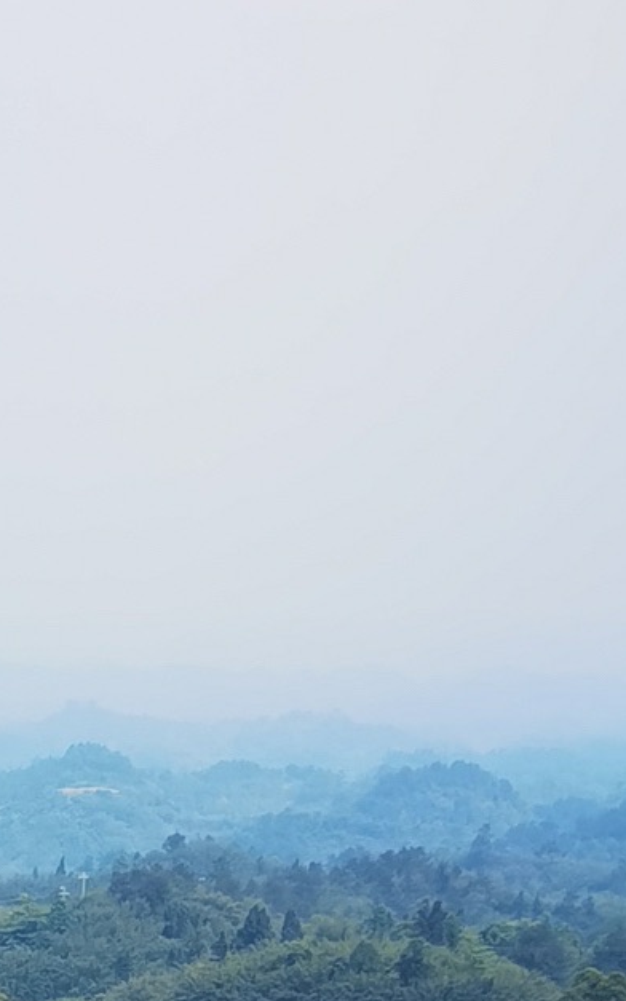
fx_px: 3684
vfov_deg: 15.0
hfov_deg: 9.5
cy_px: 1169
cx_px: -209
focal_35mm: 135
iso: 50
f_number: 1.9
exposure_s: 1/2577
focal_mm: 6.71
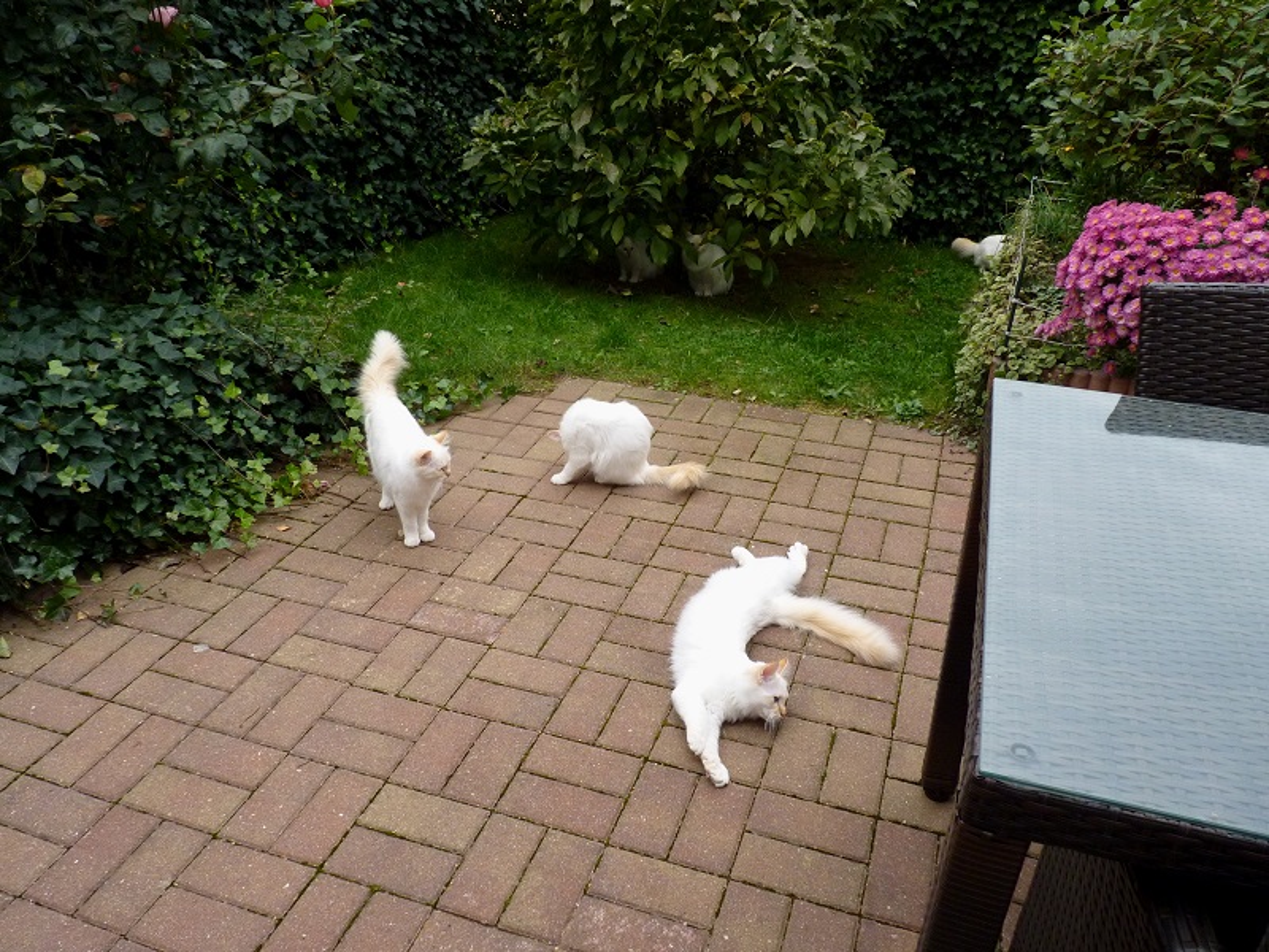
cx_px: 634
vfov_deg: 51.4
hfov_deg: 65.3
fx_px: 990
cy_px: 476
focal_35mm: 27
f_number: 2.8
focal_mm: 4.8
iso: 250
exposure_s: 1/500
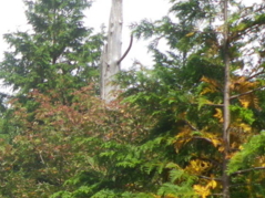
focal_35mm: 117
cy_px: 252
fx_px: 895
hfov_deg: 15.2
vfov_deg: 12.3
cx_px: -170
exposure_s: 1/250
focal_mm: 6.2
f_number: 3.8
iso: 64
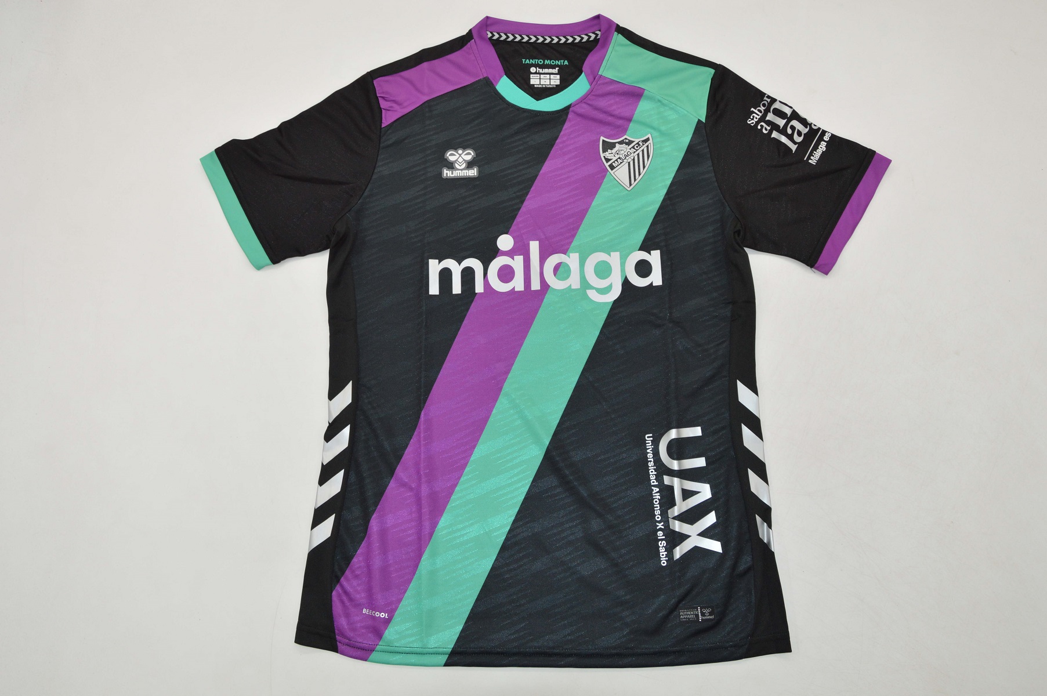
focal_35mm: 32
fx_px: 915
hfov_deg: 59.5
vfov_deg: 41.6
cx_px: 524
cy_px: 348
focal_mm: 21
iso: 400
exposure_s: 1/200
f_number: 8
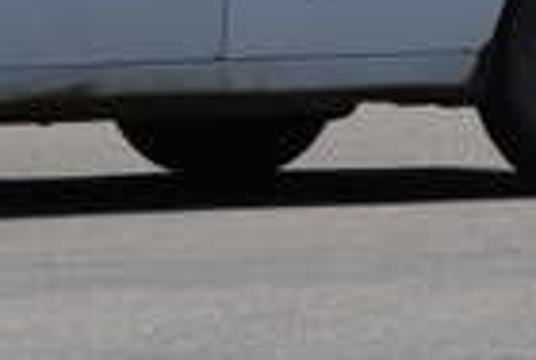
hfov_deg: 2.6
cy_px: -207
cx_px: 56
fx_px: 11668
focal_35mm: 782
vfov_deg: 1.8
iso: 400
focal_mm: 90
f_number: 8
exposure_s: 1/1000
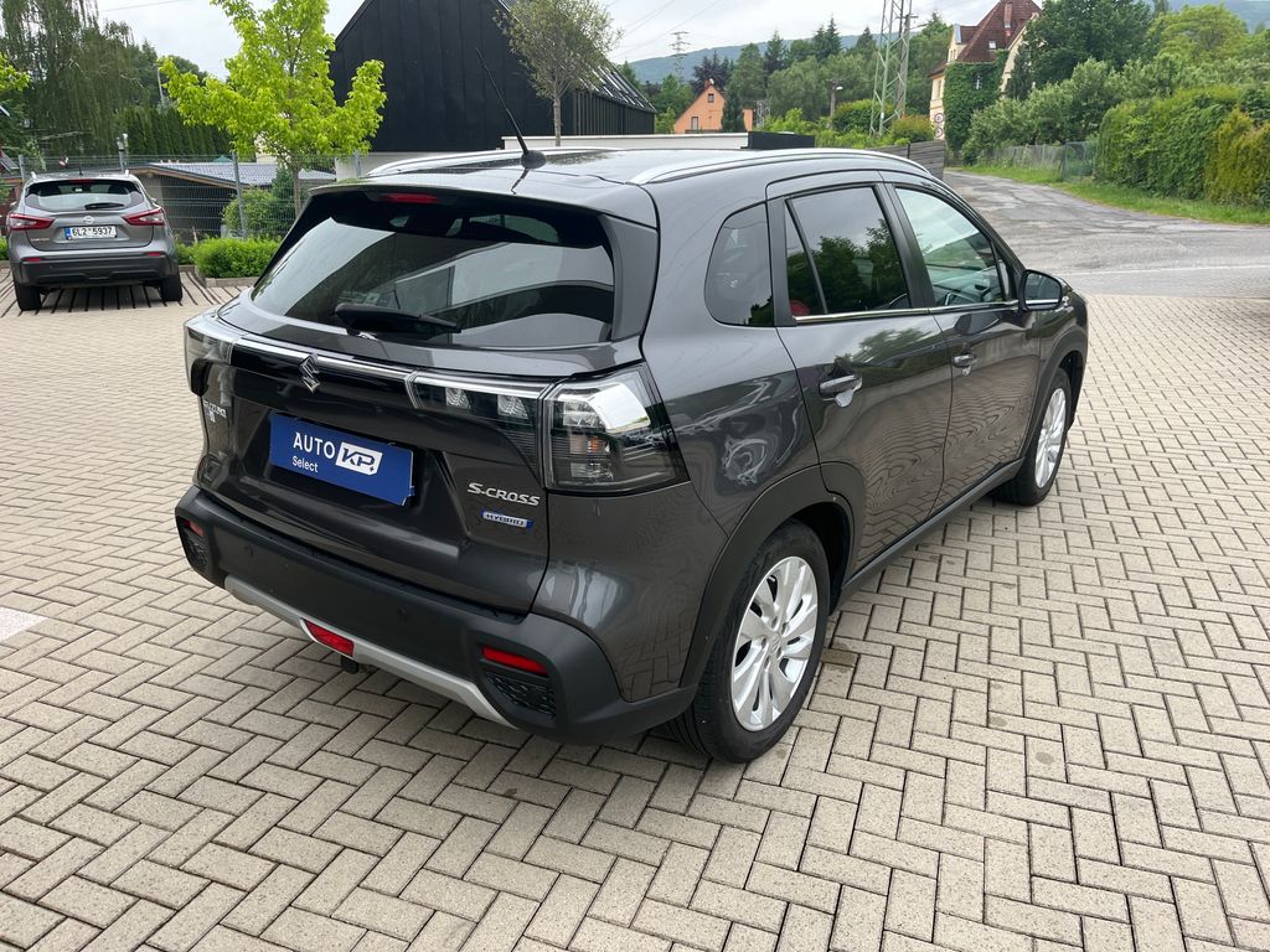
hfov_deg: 67.3
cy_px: 476
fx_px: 954
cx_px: 635
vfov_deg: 53.1
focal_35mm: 26
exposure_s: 1/487
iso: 50
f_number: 1.6
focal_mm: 5.1
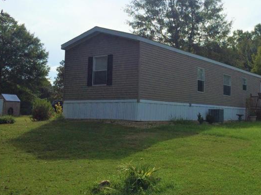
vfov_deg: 32.9
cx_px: 184
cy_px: 92
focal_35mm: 44
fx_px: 332
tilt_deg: +4.4
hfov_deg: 42.1
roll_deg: -0.7
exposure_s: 1/6849
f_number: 2.2
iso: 32
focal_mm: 4.15
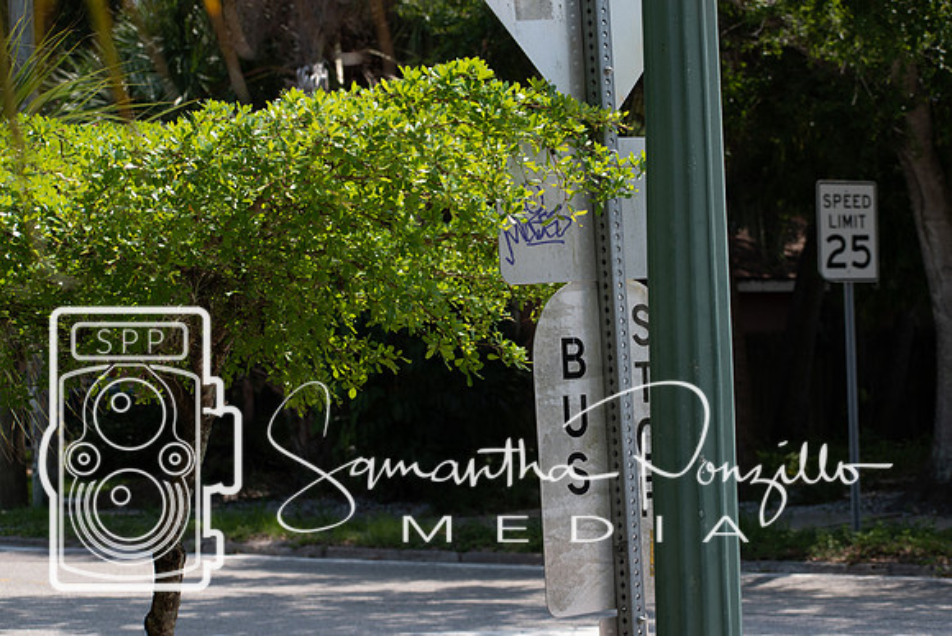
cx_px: 476
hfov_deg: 19.5
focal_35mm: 105
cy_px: 318
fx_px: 2777
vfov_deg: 13.0
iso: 200
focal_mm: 70
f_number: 6.3
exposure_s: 1/640
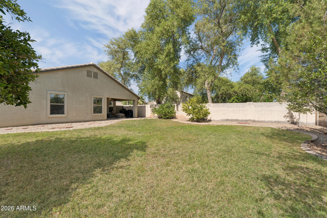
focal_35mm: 14
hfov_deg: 104.3
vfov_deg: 81.2
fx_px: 127
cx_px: 164
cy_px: 109
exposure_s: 1/250
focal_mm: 14
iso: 100
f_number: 9
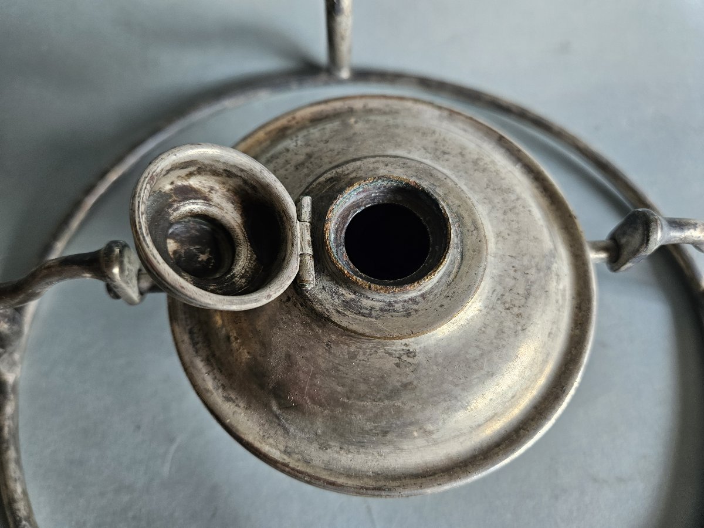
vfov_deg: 58.9
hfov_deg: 73.9
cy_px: 264
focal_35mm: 23
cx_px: 352
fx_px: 468
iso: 160
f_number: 1.8
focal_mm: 5.4
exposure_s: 1/180
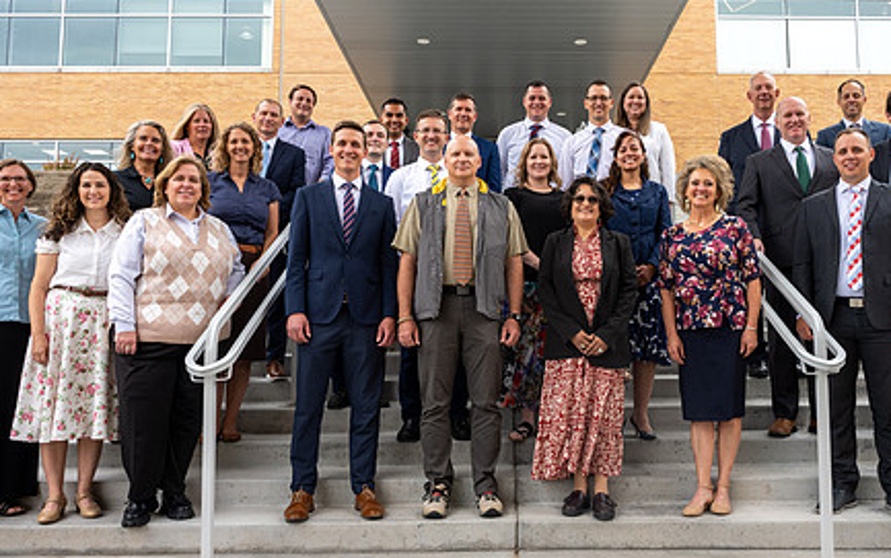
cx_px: 521
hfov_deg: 56.4
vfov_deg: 37.3
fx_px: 826
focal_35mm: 34
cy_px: 263
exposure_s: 1/160
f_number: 8
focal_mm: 24
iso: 200
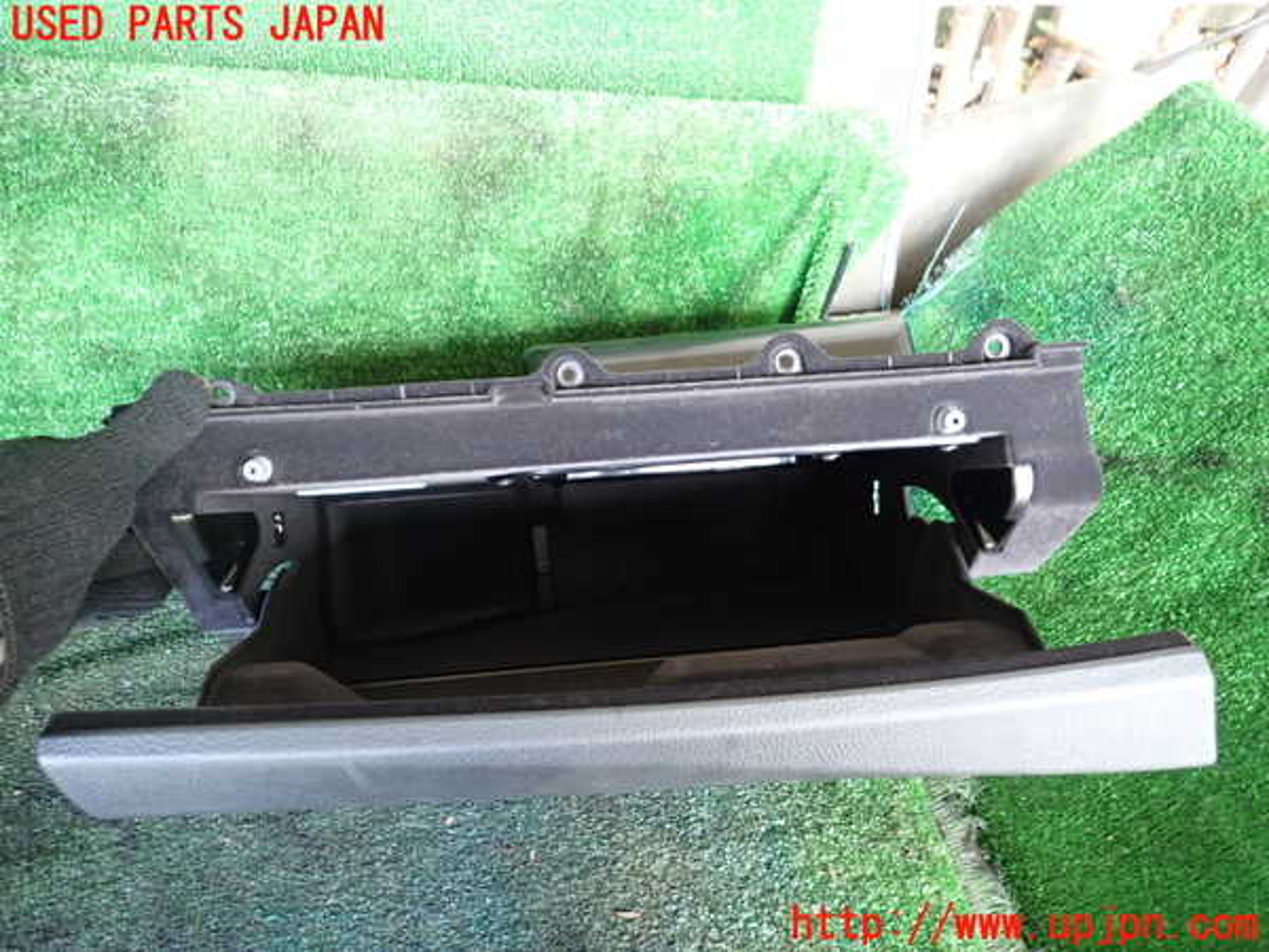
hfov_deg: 69.4
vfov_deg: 54.9
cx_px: 634
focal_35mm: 25
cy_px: 476
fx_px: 916
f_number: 2
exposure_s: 1/30
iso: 250
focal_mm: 4.5
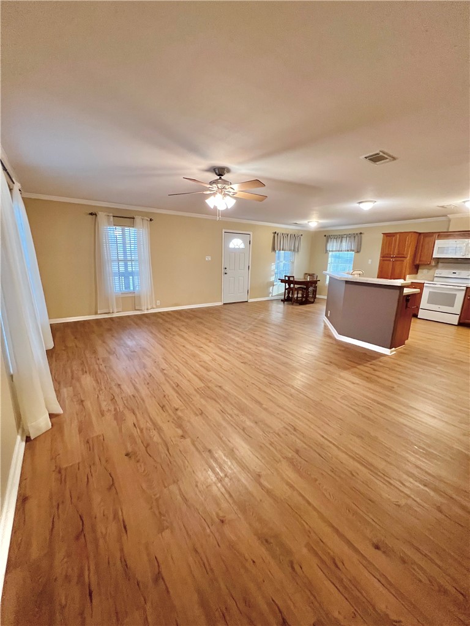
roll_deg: -2.6
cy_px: 313
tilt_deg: -13.4
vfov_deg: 106.2
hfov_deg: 89.9
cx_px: 235
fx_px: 235
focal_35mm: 13
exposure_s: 1/60
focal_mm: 1.57
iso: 500
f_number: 1.8
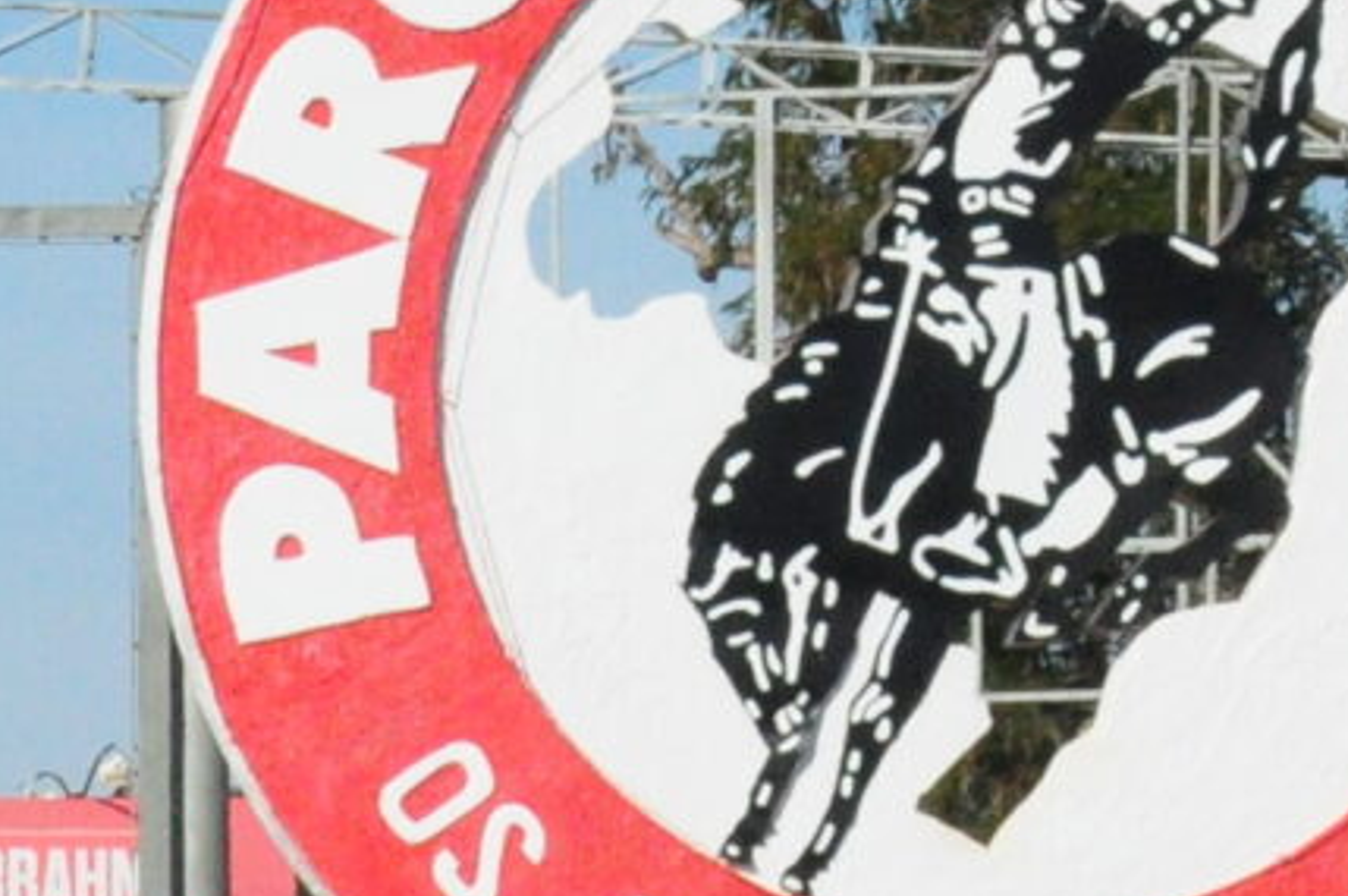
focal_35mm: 716
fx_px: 26779
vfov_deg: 1.9
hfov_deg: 2.9
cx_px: -1571
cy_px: 1324
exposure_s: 1/1250
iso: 1600
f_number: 16
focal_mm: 80
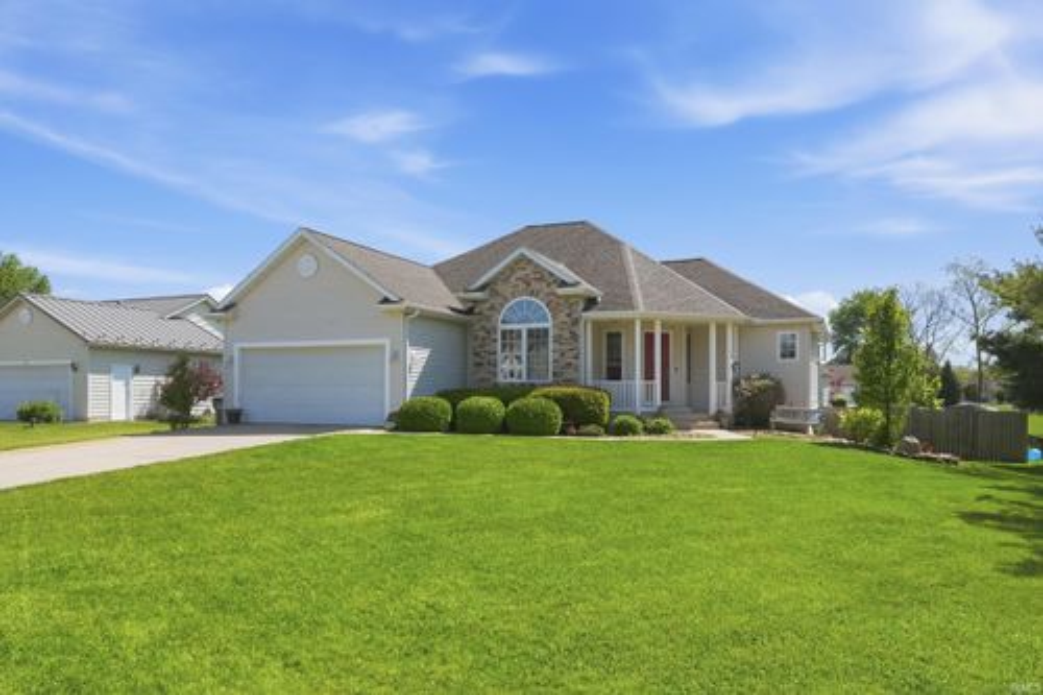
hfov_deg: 68.9
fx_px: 760
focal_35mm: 26
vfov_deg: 49.1
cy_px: 348
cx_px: 522
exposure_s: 1/4000
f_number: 7.1
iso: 1600
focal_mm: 17.5
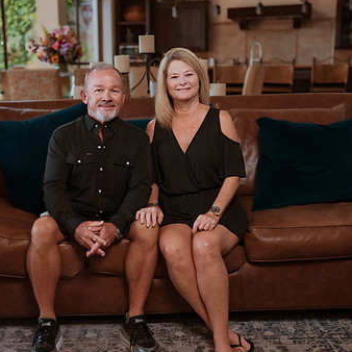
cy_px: 189
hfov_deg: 33.2
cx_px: 132
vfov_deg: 33.4
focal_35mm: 51
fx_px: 587
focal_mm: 35
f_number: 1.8
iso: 160
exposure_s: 1/100
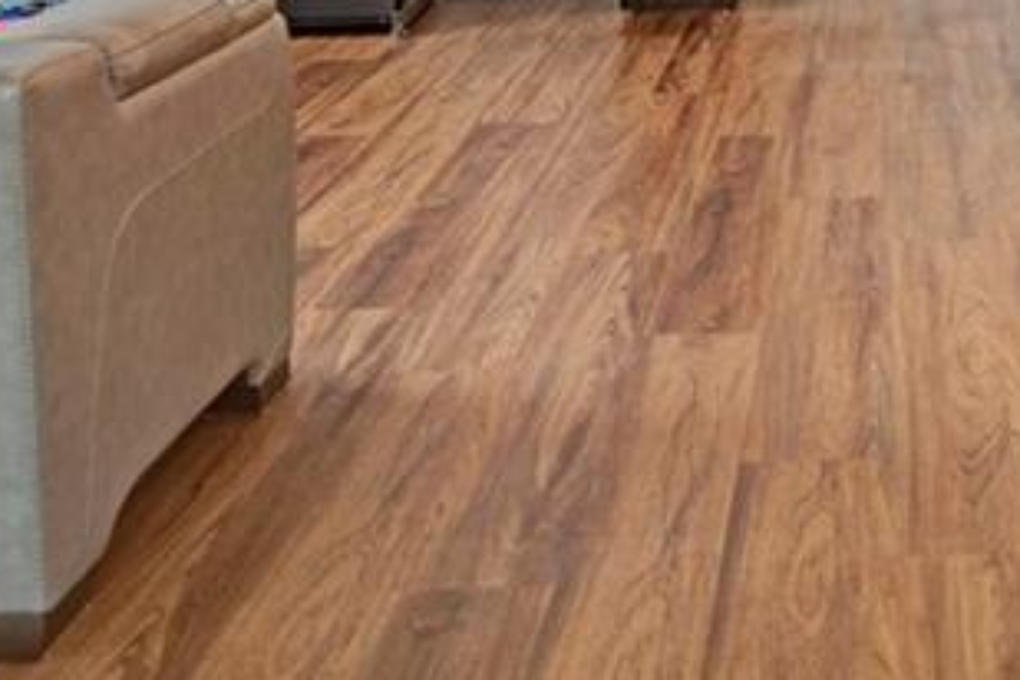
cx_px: 1010
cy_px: -352
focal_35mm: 73
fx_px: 2068
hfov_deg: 26.3
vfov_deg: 16.9
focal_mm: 22
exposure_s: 1/200
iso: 1250
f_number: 4.5
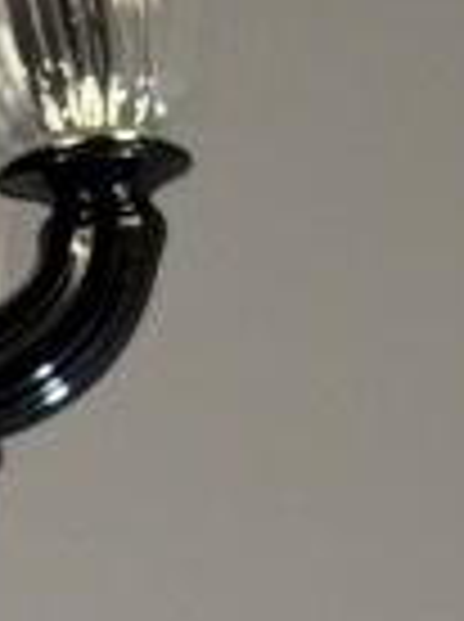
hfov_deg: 7.9
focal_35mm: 186
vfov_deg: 10.6
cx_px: -14
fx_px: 3335
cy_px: 32
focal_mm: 6.76
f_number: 1.78
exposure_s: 1/50
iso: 80
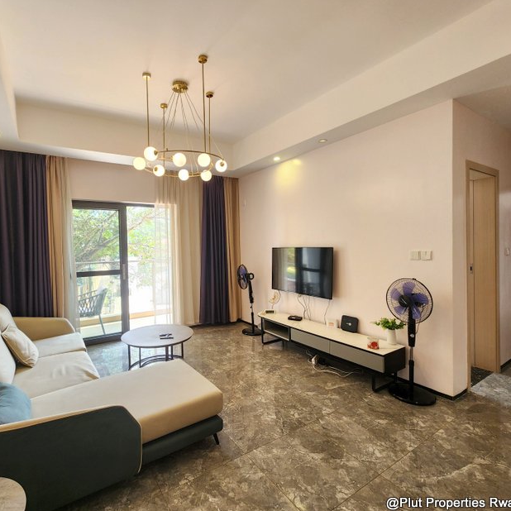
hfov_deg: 86.9
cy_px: 258
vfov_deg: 87.4
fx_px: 267
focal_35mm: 16
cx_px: 220
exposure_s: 1/60
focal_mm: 2.2
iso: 160
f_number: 2.2
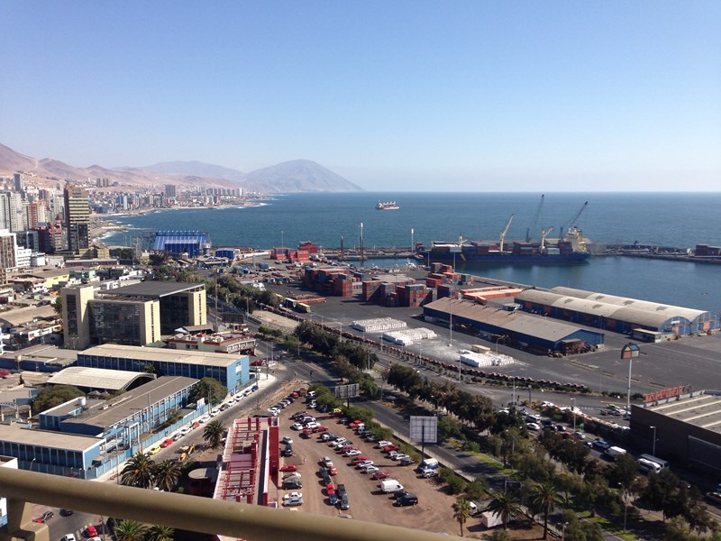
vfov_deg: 42.9
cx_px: 360
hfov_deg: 55.4
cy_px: 270
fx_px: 687
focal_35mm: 33
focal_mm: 4.12
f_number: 2.4
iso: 50
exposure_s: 1/1595
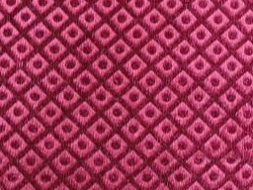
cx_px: 315
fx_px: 760
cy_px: 69
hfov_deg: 17.8
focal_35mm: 104
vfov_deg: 14.2
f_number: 1.8
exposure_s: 1/25
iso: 500
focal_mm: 5.4
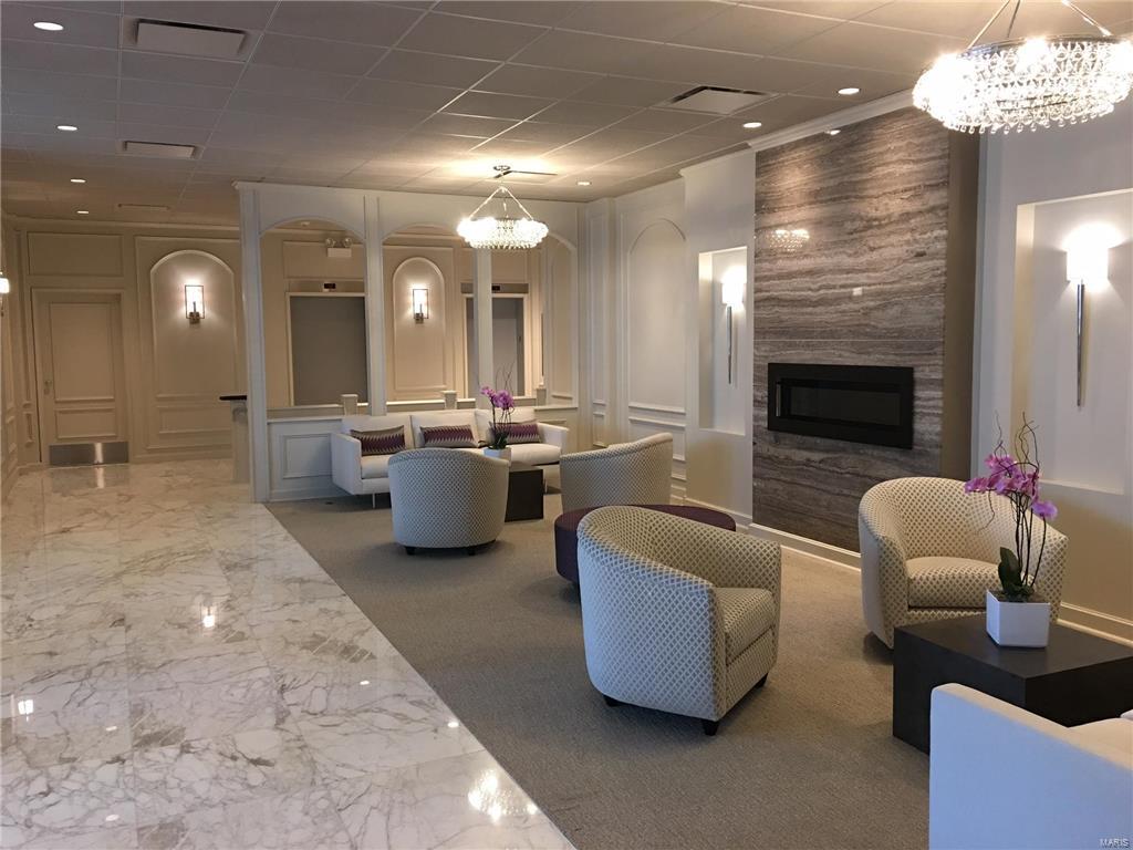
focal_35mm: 29
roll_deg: +0.8
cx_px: 566
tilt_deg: -4.4
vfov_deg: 48.2
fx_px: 949
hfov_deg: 61.7
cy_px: 425
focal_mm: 4.15
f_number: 2.2
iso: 64
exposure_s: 1/15
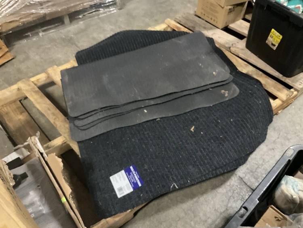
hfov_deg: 61.6
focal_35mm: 29
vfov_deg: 48.3
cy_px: 114
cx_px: 152
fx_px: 254
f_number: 1.8
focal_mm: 3
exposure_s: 1/24
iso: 500
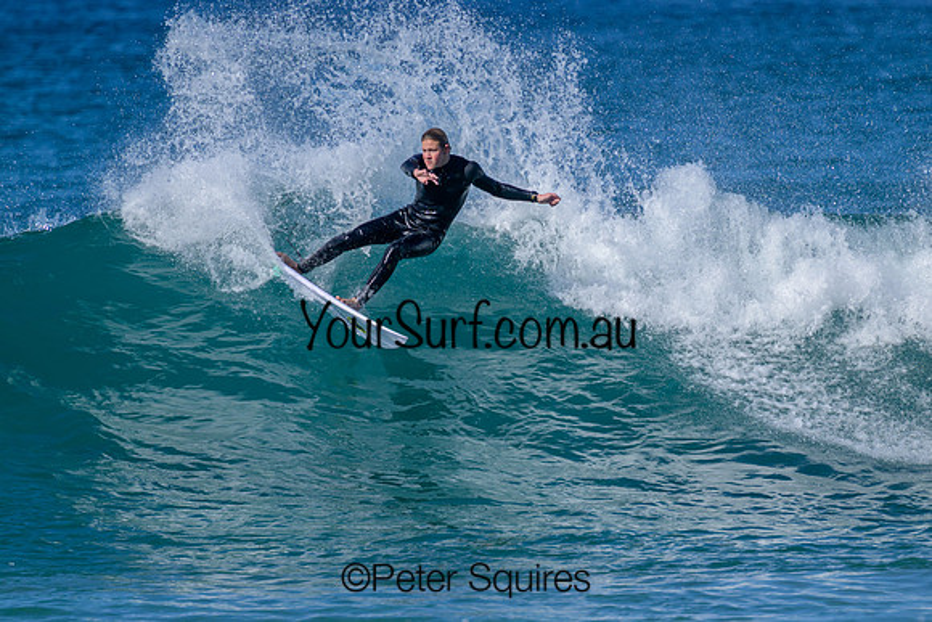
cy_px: 428
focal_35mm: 770
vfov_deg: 1.8
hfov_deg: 2.7
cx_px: 548
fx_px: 19942
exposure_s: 1/2000
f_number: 8
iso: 400
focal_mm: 560
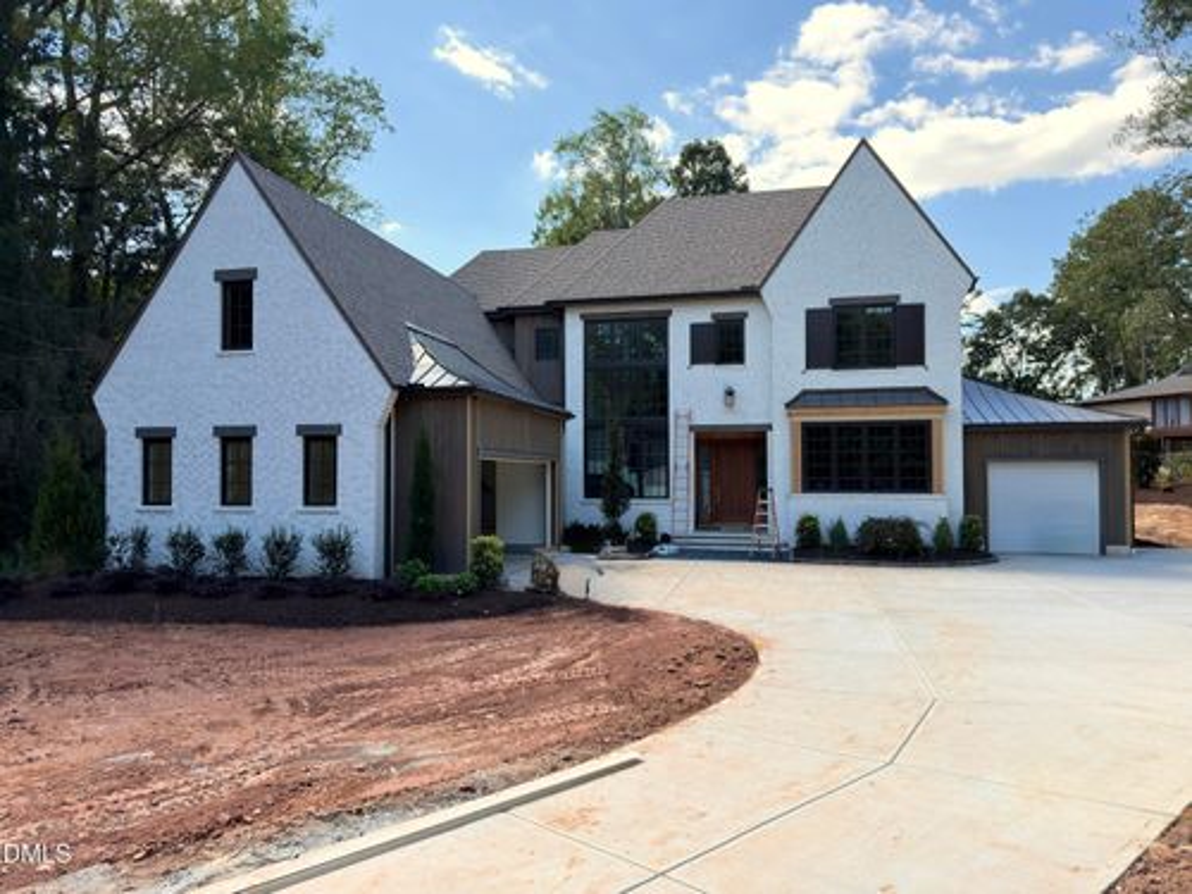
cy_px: 447
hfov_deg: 71.6
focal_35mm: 24
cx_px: 596
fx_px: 826
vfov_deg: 56.8
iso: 100
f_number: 1.78
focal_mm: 6.76
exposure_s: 1/1818
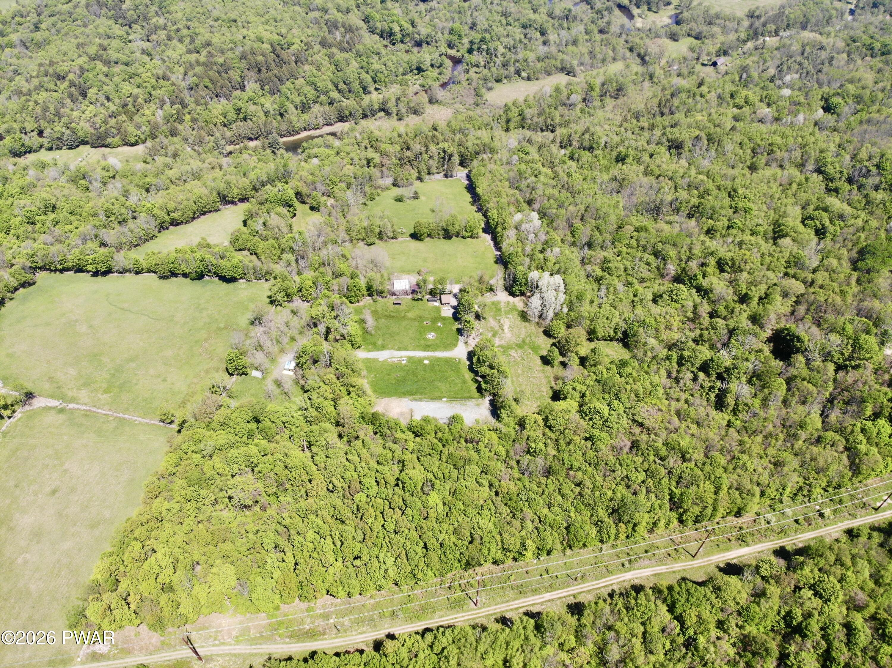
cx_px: 446
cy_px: 334
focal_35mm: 24
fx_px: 618
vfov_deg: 56.8
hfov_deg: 71.6
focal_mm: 4.5
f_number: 2.8
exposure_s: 1/558
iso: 100
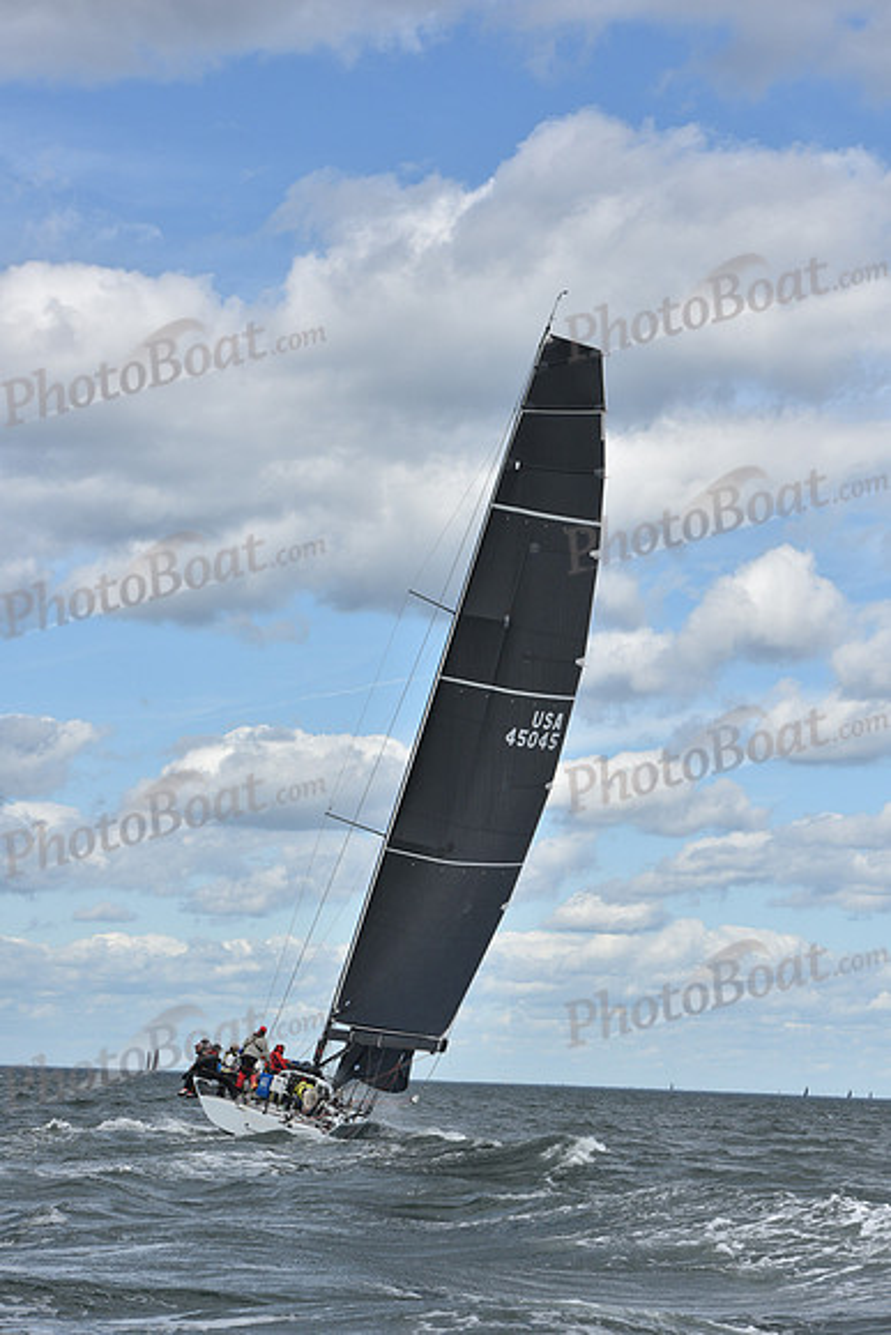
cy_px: 668
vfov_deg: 22.1
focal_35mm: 92
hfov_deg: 14.9
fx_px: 3413
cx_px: 446
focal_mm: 92
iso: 320
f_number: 9
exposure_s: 1/1000
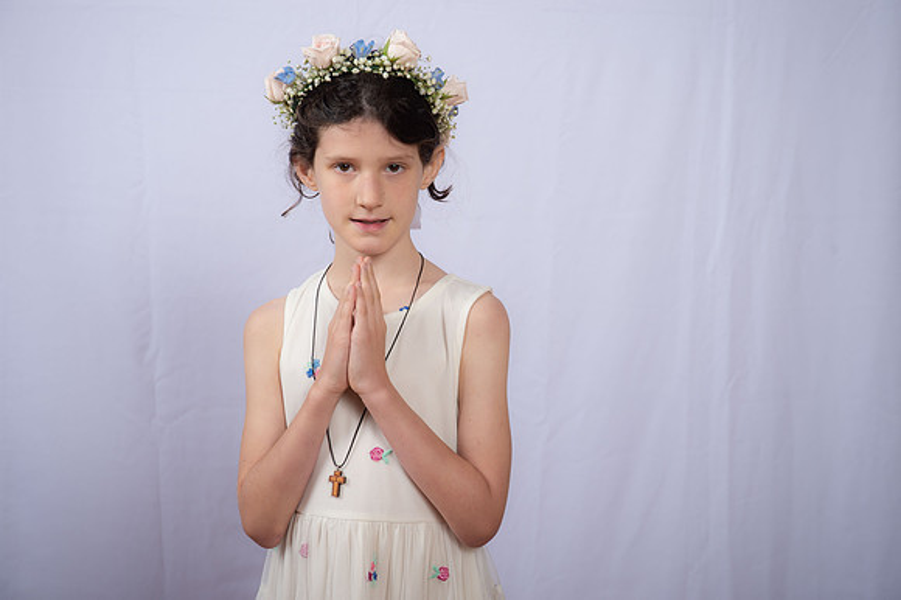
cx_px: 450
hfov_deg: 28.9
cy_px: 300
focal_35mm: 70
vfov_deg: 19.4
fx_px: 1751
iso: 250
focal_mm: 70
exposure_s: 1/160
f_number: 8
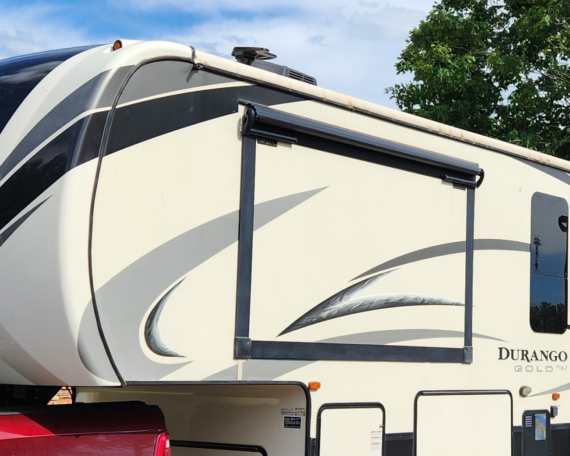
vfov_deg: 22.2
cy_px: 240
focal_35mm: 69
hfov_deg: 27.1
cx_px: 443
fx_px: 1164
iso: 20
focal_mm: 5.4
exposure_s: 1/2077
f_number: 1.8
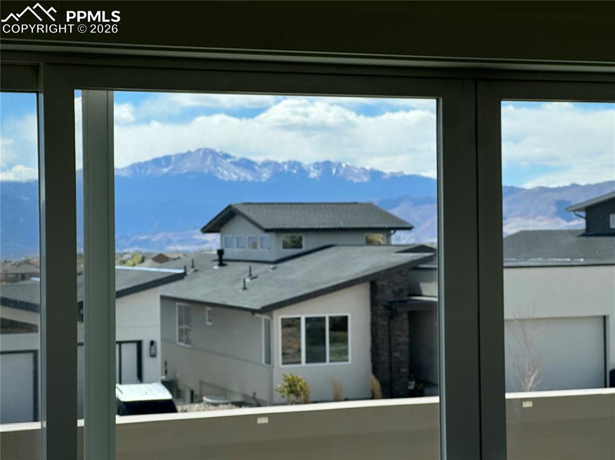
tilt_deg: +0.3
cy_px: 230
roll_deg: +0.2
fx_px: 1367
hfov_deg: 25.3
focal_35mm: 77
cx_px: 308
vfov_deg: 19.1
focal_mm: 9
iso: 32
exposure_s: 1/903
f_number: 2.8
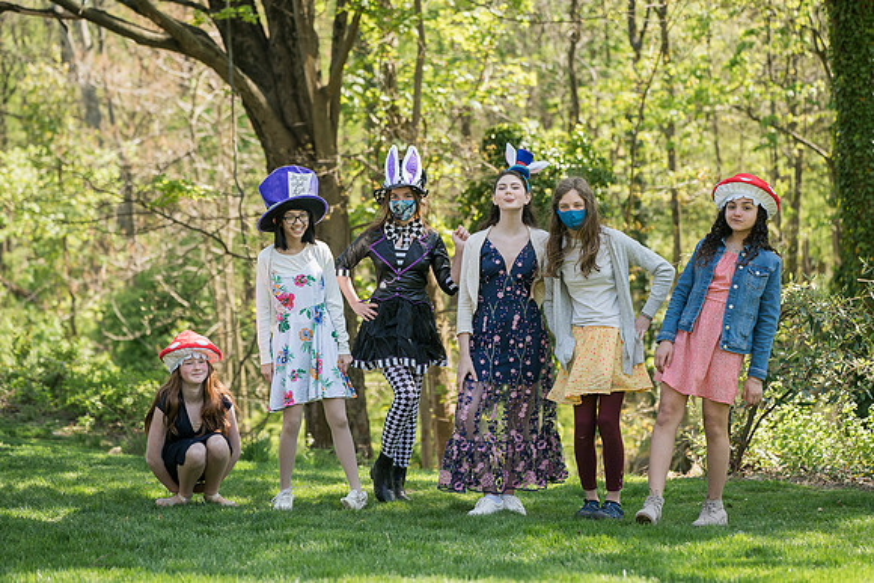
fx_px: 1967
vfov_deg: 16.9
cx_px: 437
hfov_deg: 25.1
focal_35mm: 81
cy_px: 292
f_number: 3.2
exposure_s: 1/400
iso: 100
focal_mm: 81
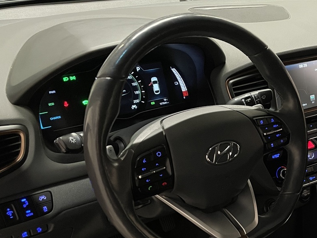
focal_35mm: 48
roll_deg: -4.2
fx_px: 440
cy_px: 200
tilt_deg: -34.7
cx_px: 269
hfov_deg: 37.7
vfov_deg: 29.4
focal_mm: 4.2
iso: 400
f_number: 1.6
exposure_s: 1/60
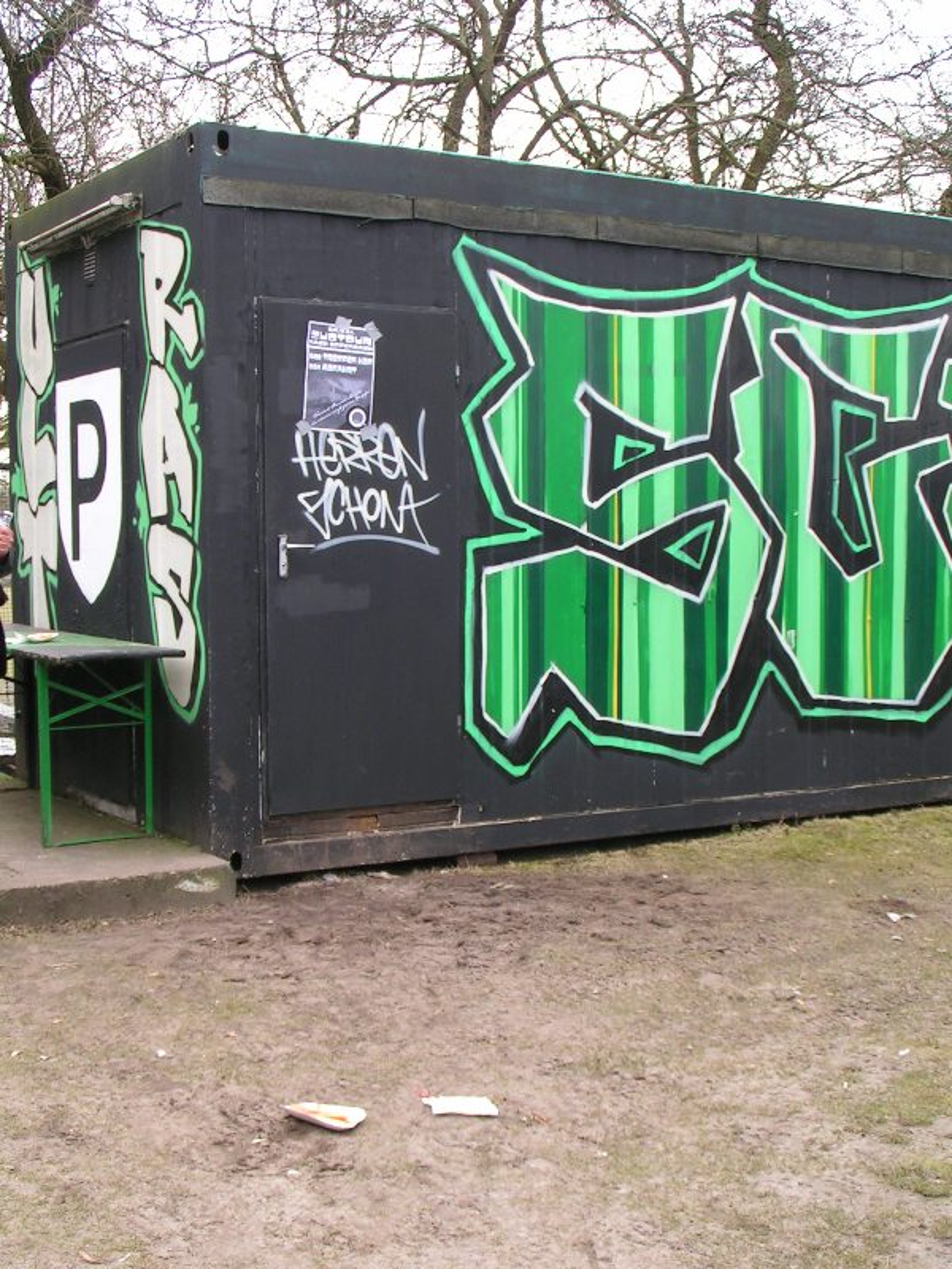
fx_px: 1723
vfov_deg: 40.4
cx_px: 476
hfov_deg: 30.9
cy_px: 634
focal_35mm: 47
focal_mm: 7.3
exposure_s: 1/80
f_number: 5
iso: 50
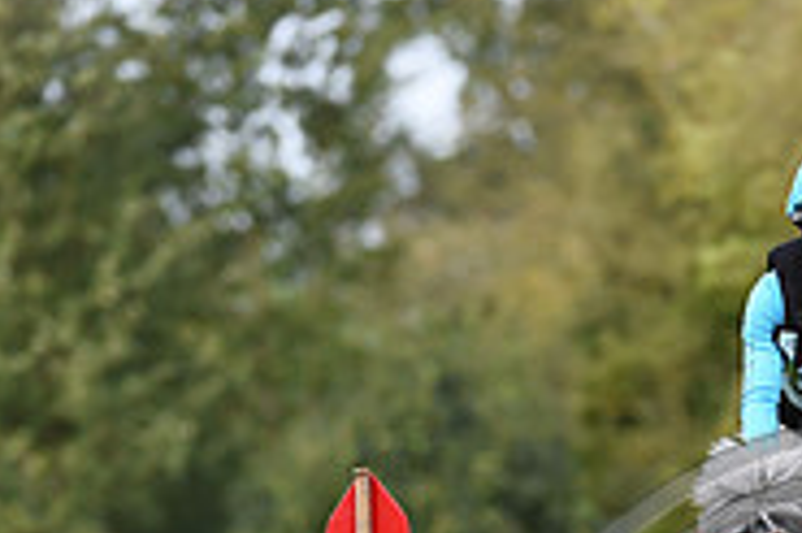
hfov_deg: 2.3
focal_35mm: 910
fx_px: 20254
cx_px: 858
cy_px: 802
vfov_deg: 1.5
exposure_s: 1/1250
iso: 900
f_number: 5
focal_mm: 290
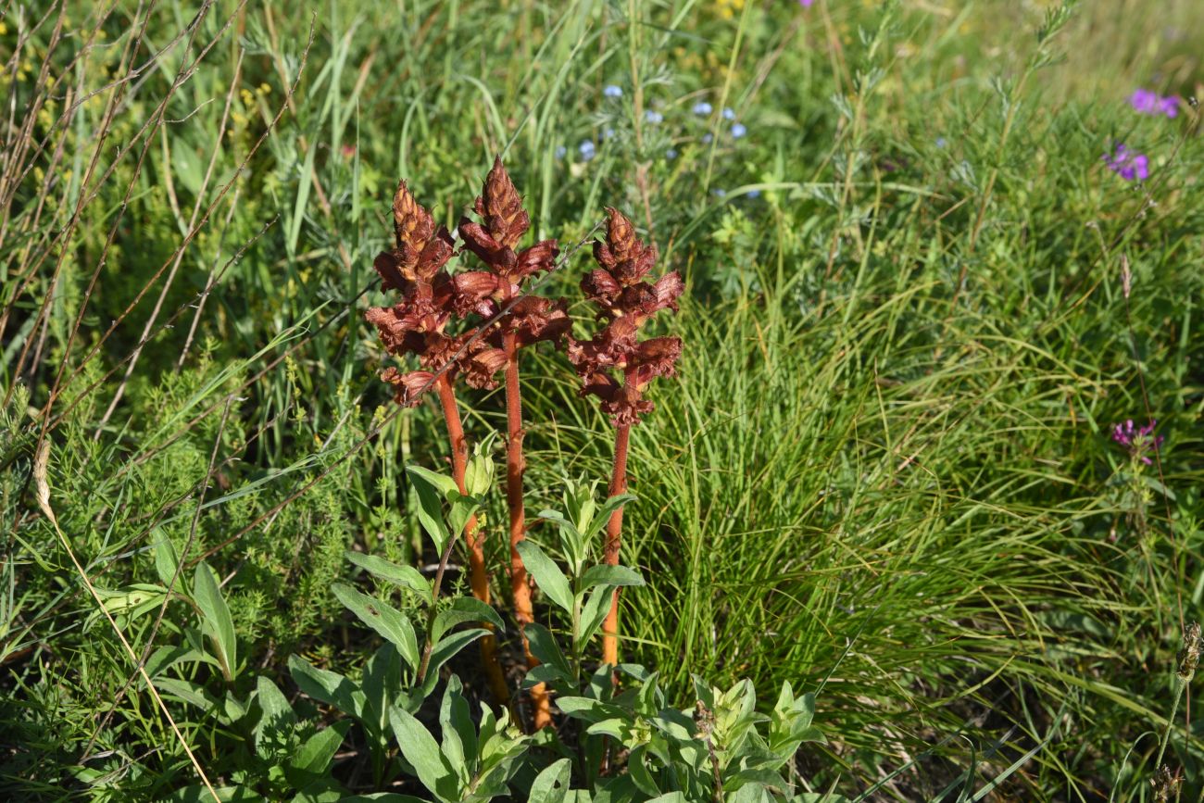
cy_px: 402
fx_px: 2007
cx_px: 602
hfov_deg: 33.4
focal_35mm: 60
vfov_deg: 22.6
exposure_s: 1/125
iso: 125
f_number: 11
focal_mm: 60
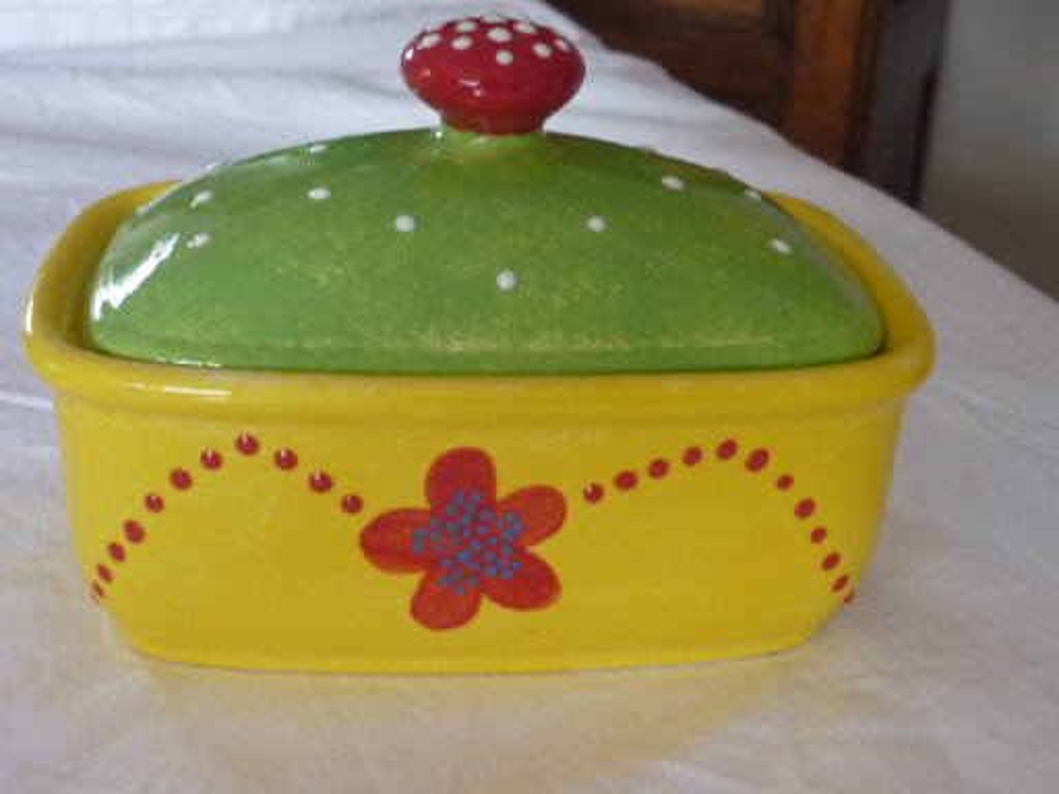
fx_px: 1591
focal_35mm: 52
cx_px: 530
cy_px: 397
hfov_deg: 36.8
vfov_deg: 28.0
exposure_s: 1/40
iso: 250
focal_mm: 8.6
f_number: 3.3
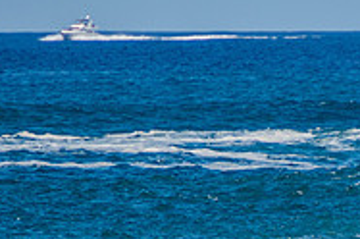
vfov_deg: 0.7
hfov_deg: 1.1
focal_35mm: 1943
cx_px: 298
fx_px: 19397
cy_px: 300
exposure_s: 1/2000
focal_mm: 400
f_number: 5.6
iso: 400
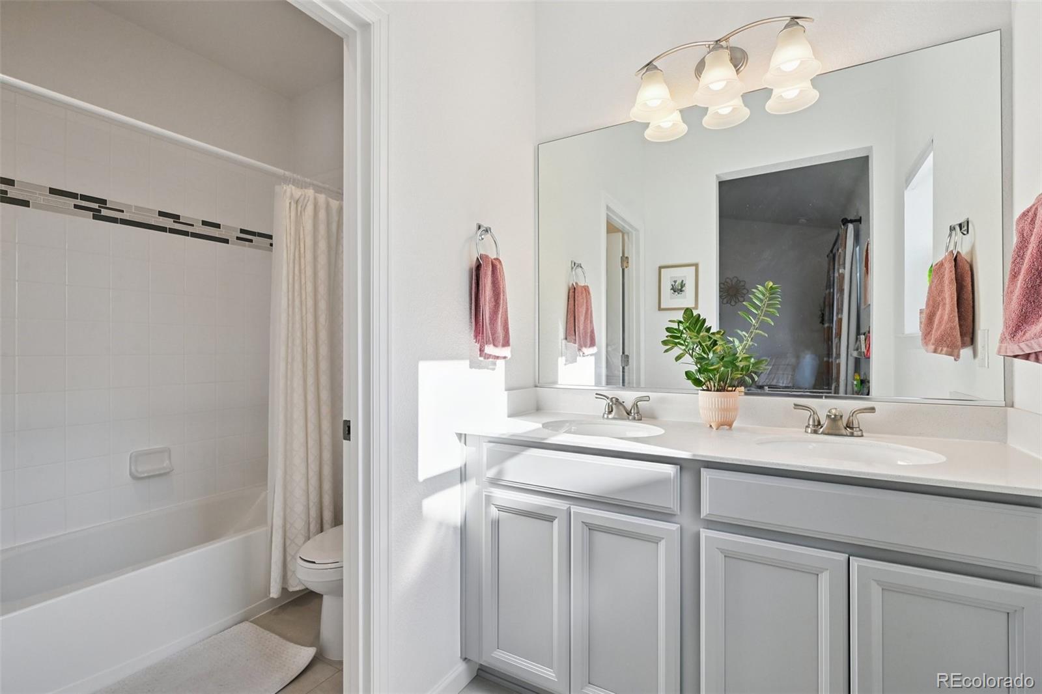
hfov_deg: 96.7
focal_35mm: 16
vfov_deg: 73.7
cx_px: 521
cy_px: 347
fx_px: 463
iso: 400
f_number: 10
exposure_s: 1/60
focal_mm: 16
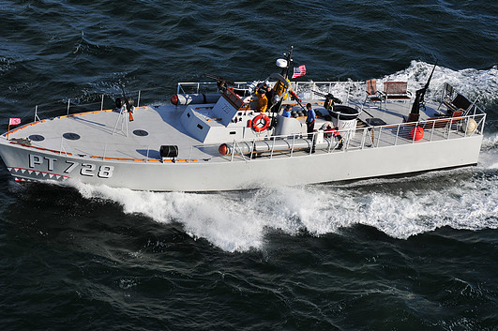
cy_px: 160
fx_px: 1810
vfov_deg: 10.4
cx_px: 249
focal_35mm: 131
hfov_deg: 15.7
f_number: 5
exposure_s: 1/2000
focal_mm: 80
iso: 200
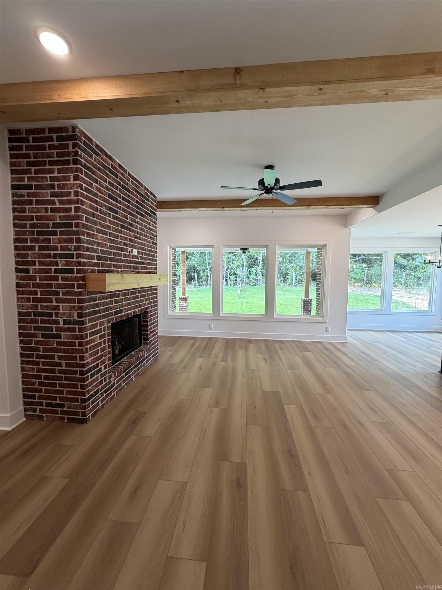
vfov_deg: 102.1
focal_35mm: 14
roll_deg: -0.7
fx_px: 238
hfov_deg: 85.7
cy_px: 295
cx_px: 221
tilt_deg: -3.9
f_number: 2.2
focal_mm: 2.22
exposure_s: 1/120
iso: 200
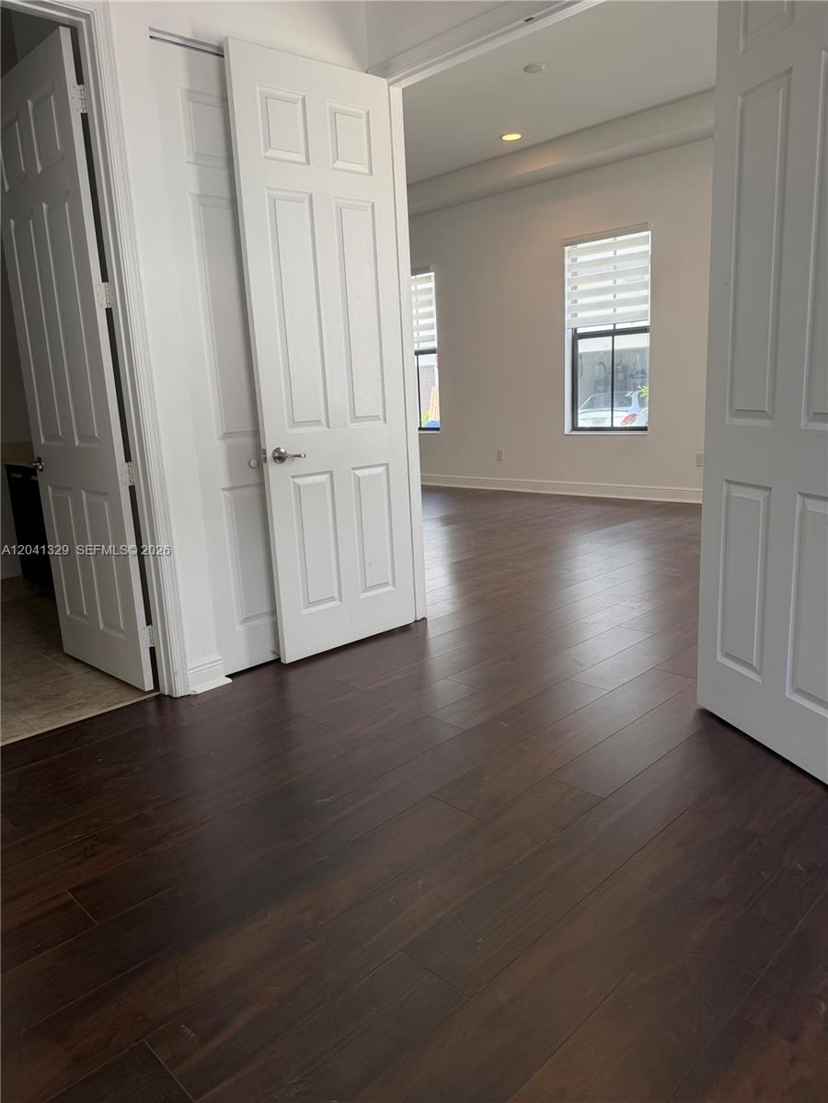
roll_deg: +2.8
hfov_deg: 56.8
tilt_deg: -12.7
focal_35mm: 24
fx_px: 765
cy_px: 552
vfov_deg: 71.6
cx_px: 414
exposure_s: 1/121
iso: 125
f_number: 1.78
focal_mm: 6.76
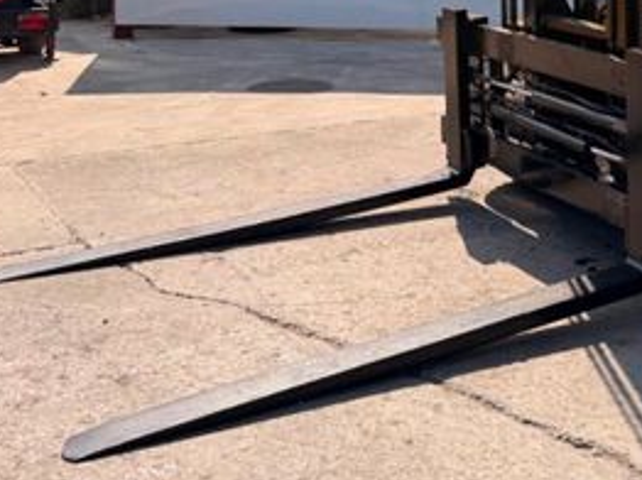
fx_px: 1019
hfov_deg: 32.8
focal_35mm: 55
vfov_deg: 24.5
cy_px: -64
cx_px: 600
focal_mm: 6.76
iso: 100
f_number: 1.78
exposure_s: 1/6711
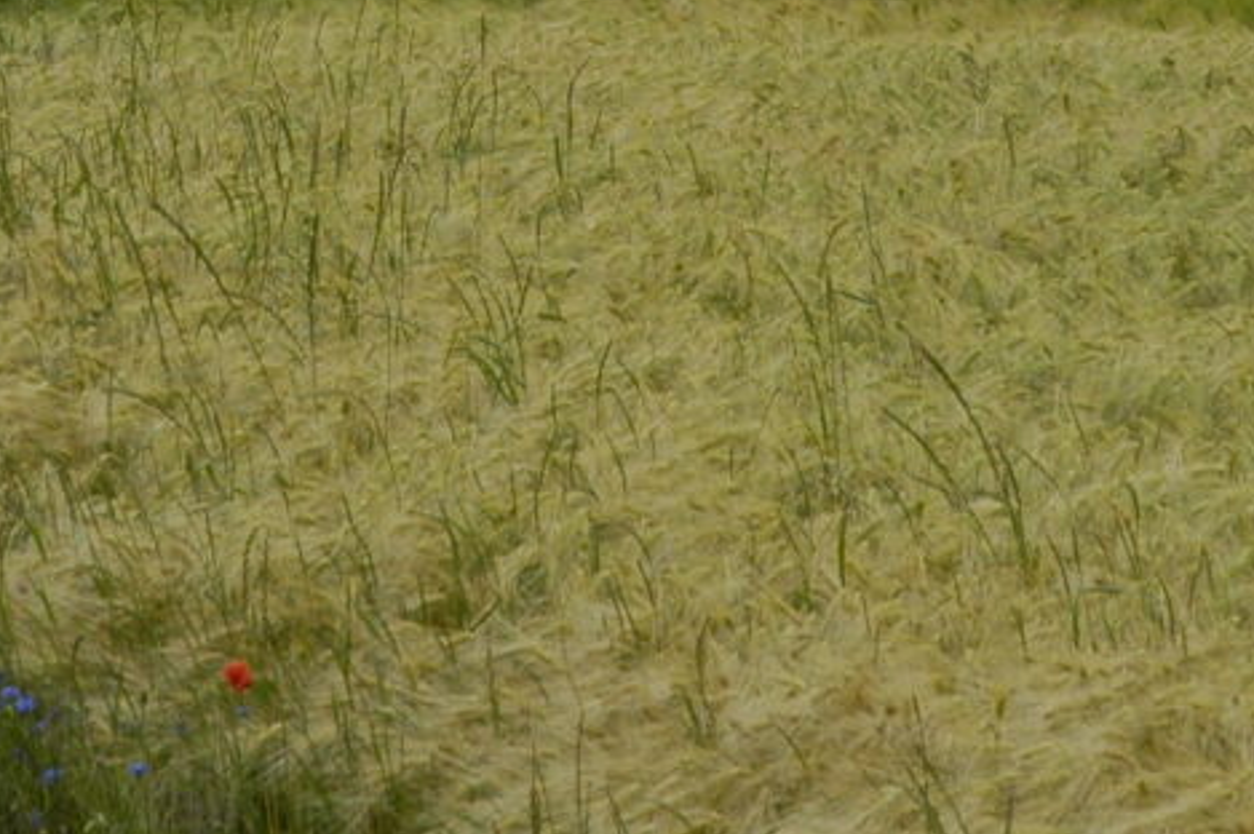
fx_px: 11974
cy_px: -239
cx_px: 631
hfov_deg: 6.0
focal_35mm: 344
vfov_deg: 4.0
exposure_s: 1/250
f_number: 8
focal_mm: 70
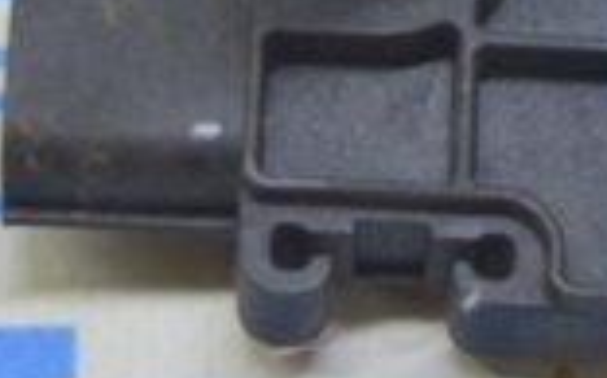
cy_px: -123
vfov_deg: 3.8
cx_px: 537
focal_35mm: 345
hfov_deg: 6.1
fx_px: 5701
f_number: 5.6
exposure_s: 1/20
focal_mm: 55
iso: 400
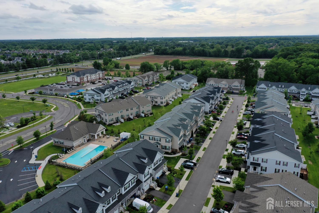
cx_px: 160
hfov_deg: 65.5
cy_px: 106
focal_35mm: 28
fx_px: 248
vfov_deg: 46.4
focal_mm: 10.26
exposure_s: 1/640
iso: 100
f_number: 6.3
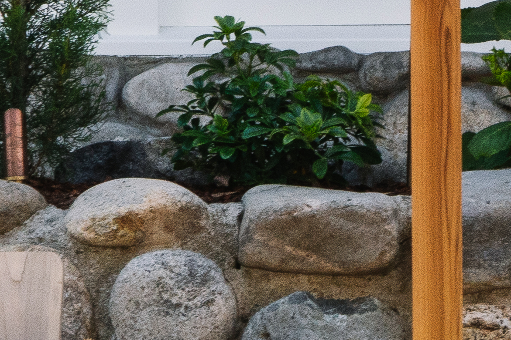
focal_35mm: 215
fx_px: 3052
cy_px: 138
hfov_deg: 9.6
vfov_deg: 6.4
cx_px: 385
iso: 400
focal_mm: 32
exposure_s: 1/80
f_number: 18
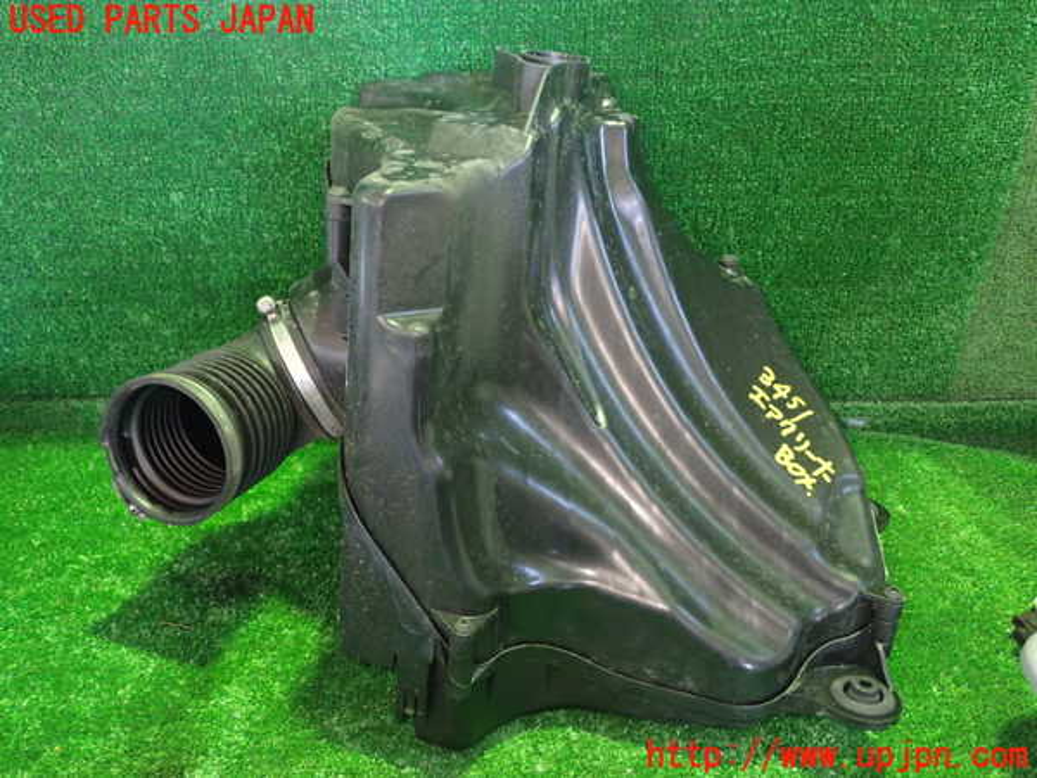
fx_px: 1138
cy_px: 389
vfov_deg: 37.7
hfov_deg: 49.0
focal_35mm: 38
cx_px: 518
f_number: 2.7
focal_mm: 6.83
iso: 800
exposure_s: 1/13
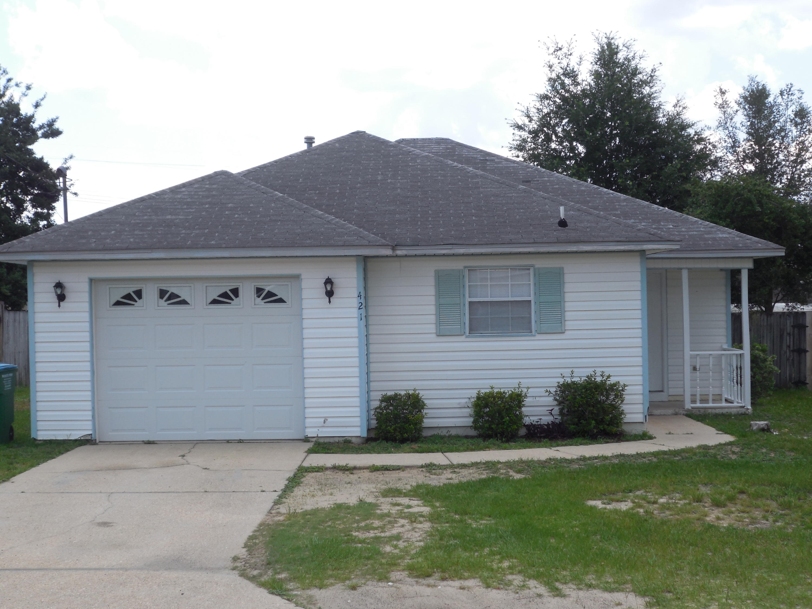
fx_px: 1149
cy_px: 304
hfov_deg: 38.9
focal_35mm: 49
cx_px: 406
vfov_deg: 29.7
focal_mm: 8.8
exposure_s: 1/250
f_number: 4.8
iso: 125
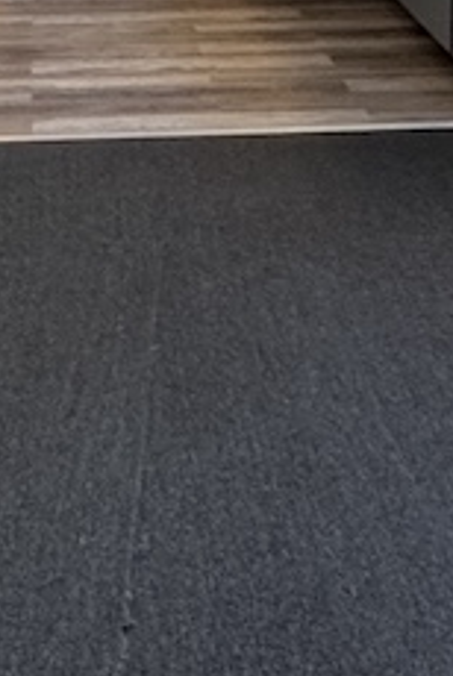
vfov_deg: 20.0
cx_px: 150
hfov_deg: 15.0
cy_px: -262
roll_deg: +0.1
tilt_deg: -4.3
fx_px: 1712
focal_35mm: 91
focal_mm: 2.22
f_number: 2.2
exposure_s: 1/60
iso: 250
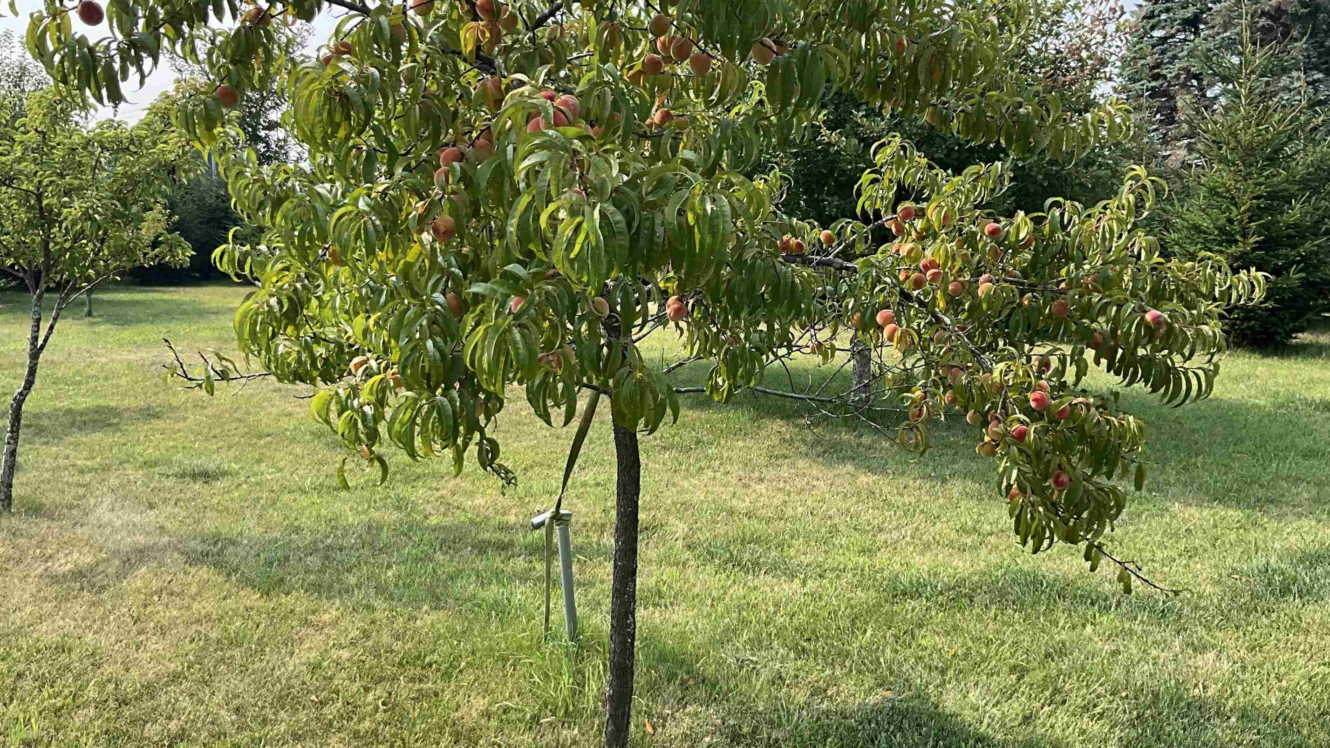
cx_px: 685
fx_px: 1199
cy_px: 280
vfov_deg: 34.5
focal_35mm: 34
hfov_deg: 58.0
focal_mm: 3
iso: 25
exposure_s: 1/719
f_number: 1.8
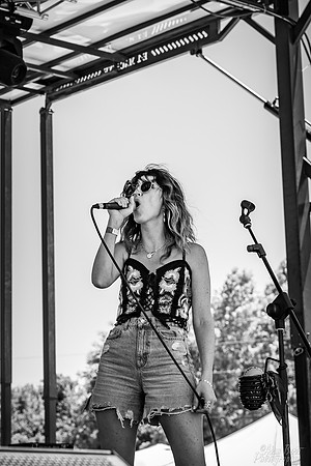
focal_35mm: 93
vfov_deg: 21.9
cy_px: 203
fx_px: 1204
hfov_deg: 14.3
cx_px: -41
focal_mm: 55
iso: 125
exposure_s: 1/160
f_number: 5.6
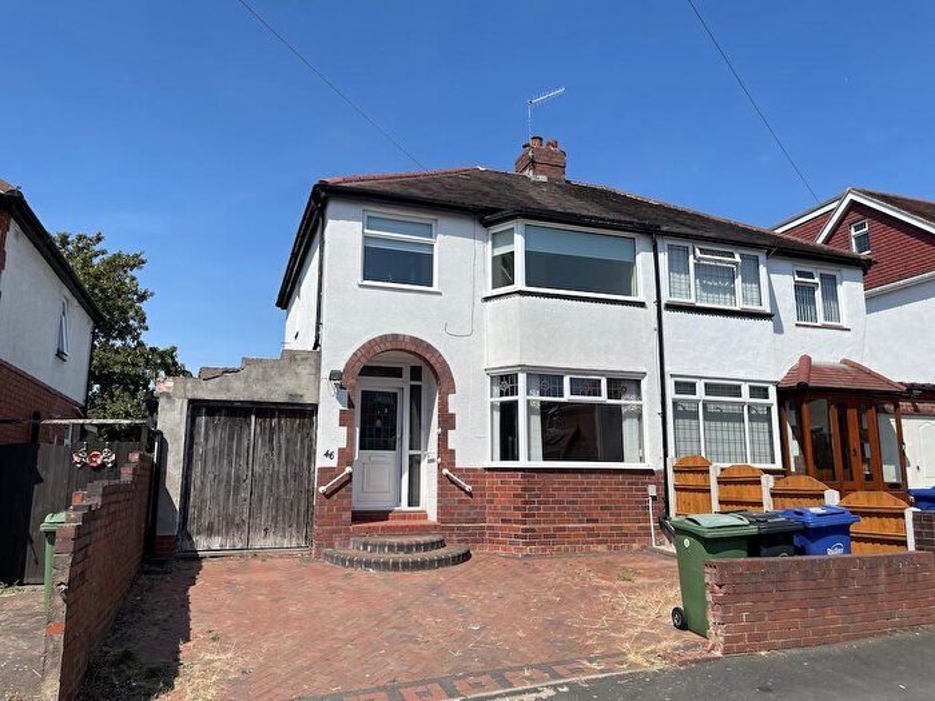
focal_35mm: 25
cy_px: 350
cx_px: 468
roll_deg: +0.2
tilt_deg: +10.9
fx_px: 675
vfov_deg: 54.9
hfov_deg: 69.4
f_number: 1.6
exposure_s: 1/5618
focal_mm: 5.1
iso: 32
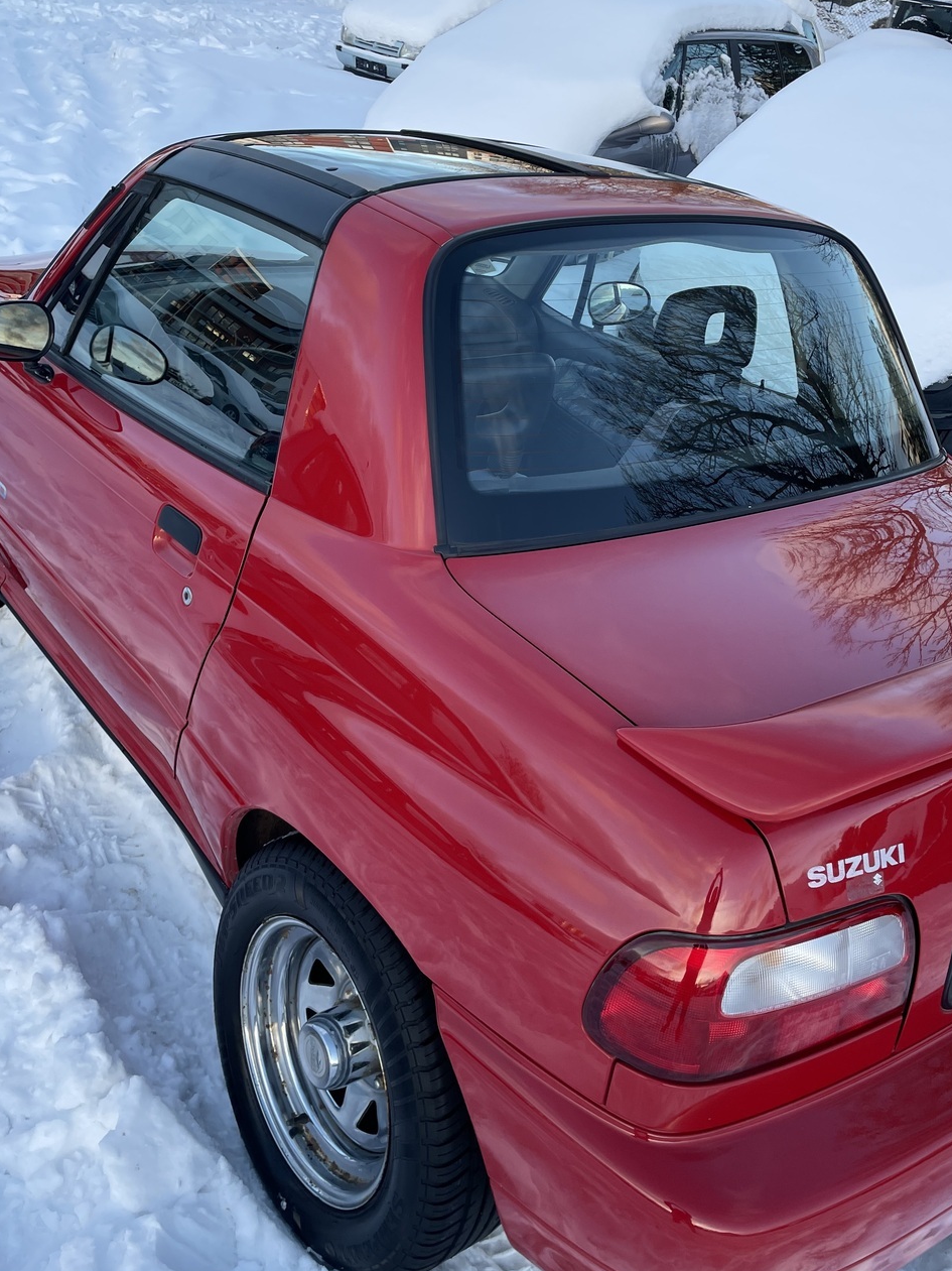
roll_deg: -8.5
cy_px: 506
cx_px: 473
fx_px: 1211
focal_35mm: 33
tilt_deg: -23.4
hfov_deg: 42.9
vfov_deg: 54.9
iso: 32
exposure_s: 1/316
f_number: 1.6
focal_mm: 4.2
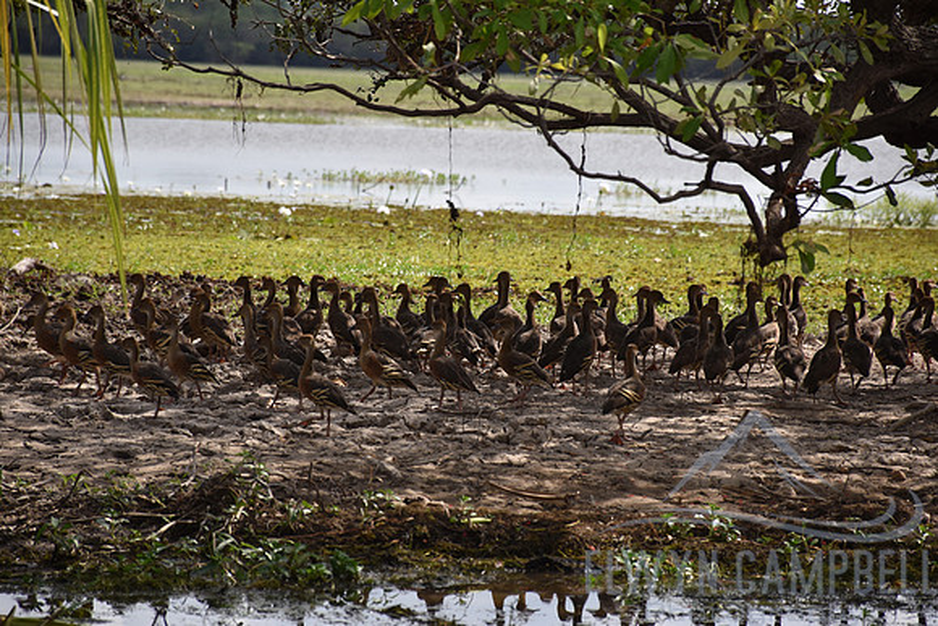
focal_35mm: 210
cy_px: 313
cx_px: 469
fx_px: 5473
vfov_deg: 6.5
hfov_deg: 9.8
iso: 200
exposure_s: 1/500
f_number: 5.6
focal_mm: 140
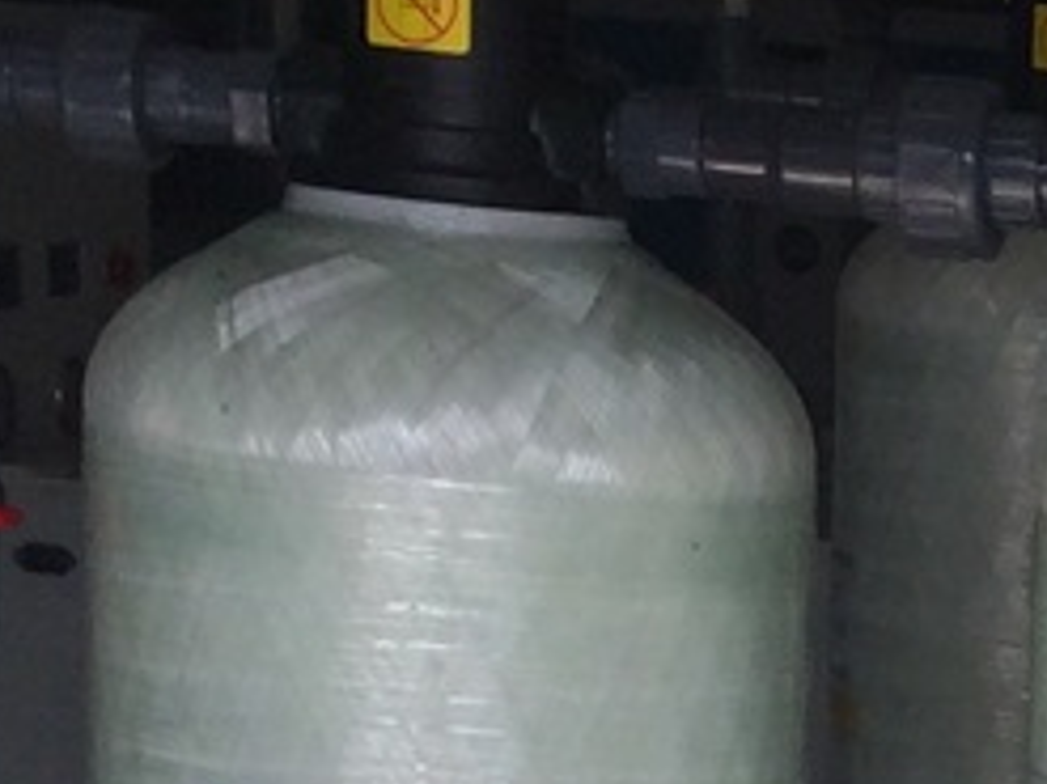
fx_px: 5502
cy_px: 1871
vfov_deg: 7.6
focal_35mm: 182
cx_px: 1997
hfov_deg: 10.2
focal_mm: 4.12
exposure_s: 1/519
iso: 32
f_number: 2.2
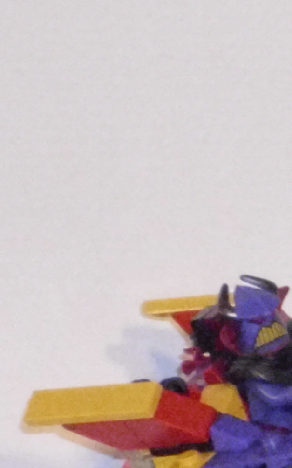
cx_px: 778
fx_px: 4956
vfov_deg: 5.4
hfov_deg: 3.3
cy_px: 561
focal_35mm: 389
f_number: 5
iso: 800
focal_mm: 16.8
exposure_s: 1/60
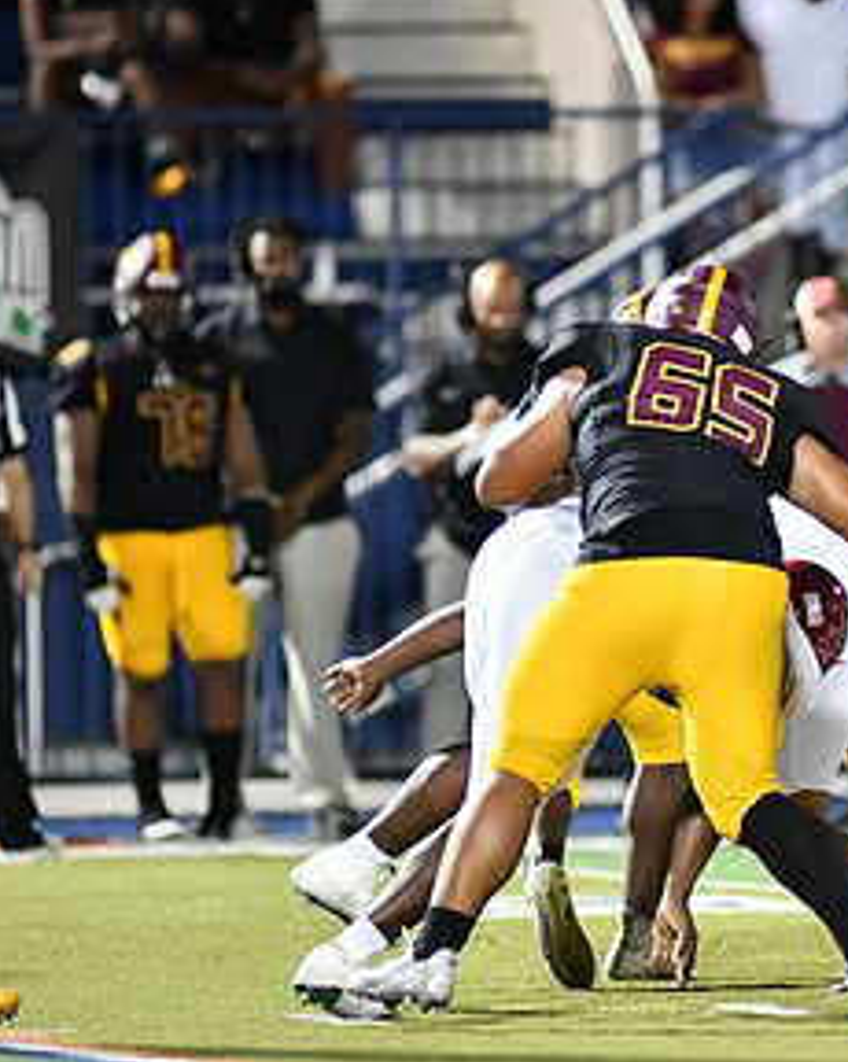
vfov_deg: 3.4
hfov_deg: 2.7
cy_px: 459
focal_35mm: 567
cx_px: 734
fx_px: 17807
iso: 8000
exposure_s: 1/1000
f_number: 2.8
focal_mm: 300
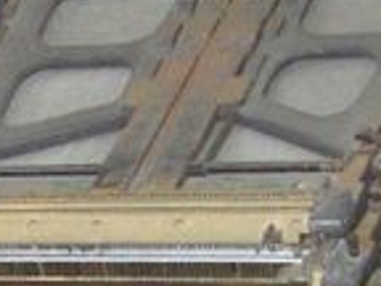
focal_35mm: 211
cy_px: 442
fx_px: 2322
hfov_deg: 9.0
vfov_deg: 6.9
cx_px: -291
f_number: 2.9
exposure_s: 1/60
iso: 200
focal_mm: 5.8
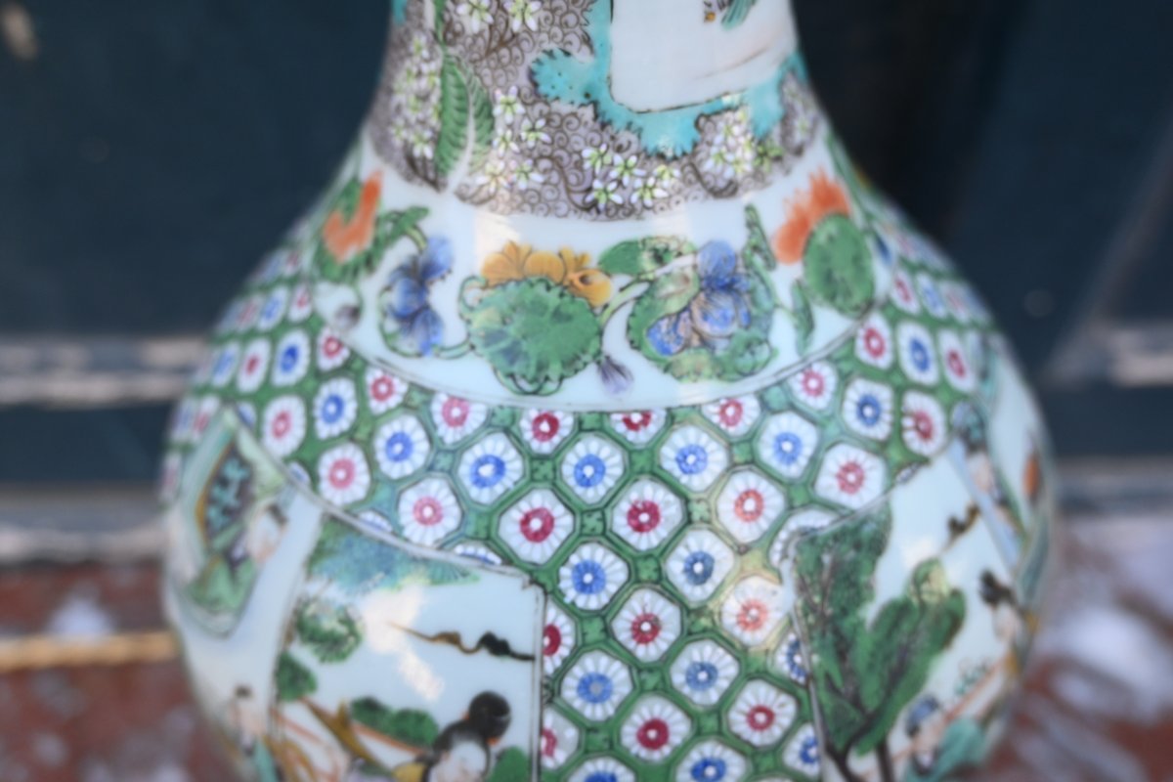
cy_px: 391
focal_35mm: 37
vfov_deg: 36.2
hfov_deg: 52.2
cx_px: 586
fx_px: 1197
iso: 360
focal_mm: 24.5
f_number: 4
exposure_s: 1/250
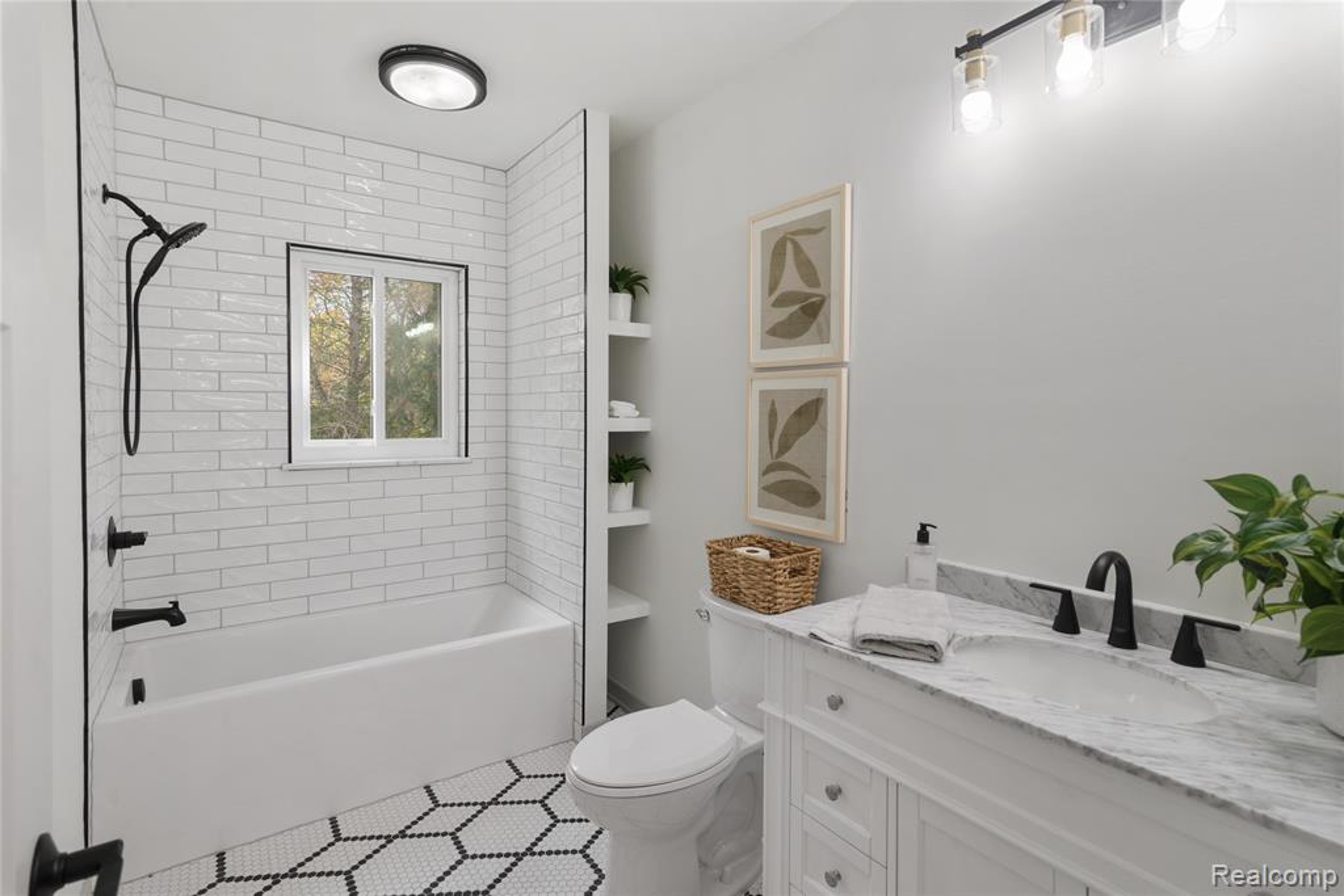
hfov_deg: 93.3
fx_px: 635
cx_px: 672
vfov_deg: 70.5
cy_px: 448
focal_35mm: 17
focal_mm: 17
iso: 320
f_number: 9
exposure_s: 1/60
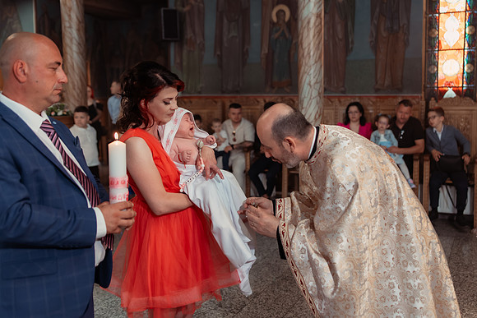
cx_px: 259
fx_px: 509
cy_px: 147
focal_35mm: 38
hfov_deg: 50.2
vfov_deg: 34.7
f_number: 2.5
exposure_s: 1/200
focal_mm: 35
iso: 1600
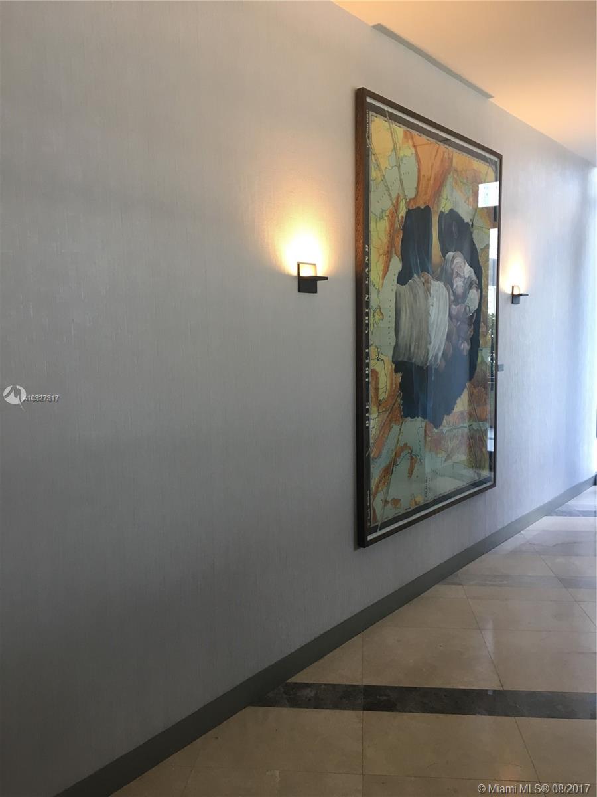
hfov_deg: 48.2
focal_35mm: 29
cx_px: 298
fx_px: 667
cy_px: 398
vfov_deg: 61.7
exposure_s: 1/30
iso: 64
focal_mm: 4.15
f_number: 2.2
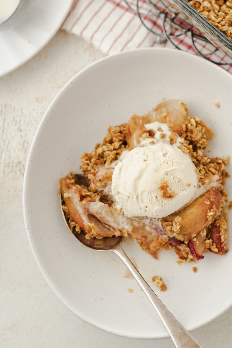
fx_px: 734
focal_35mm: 76
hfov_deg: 17.9
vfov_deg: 26.5
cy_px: 122
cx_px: 163
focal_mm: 50
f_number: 3.5
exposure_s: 1/50
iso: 125
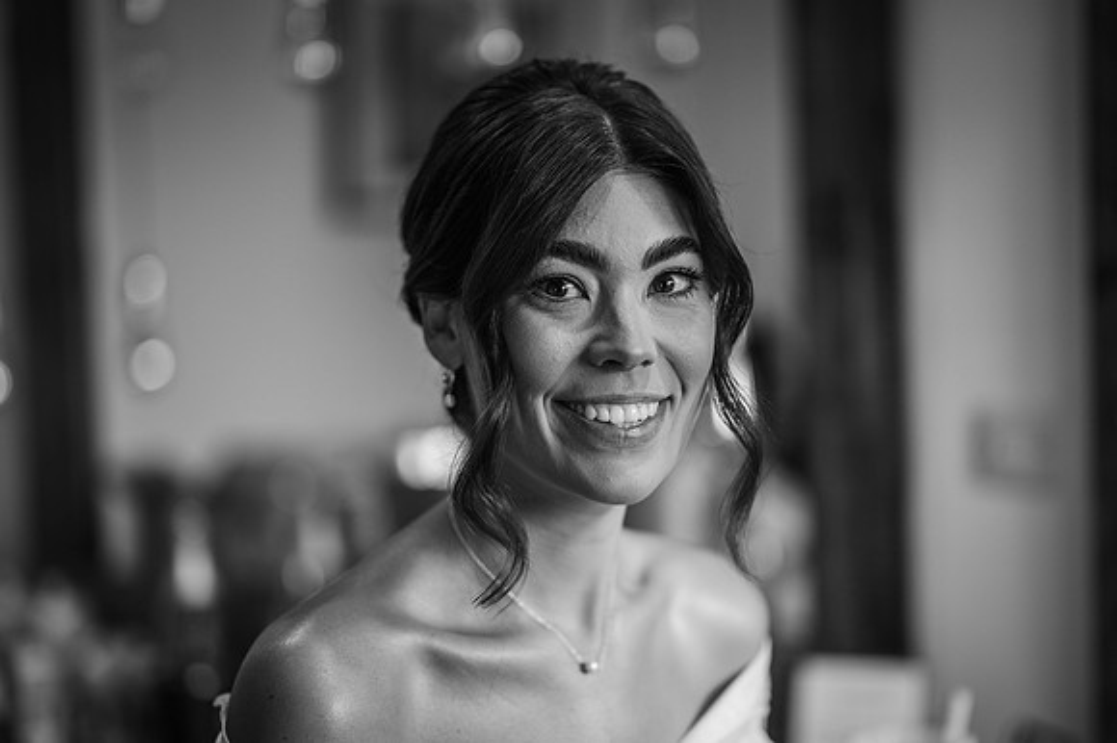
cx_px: 558
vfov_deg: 16.1
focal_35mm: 85
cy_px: 372
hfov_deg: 23.9
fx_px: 2636
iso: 140
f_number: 1.8
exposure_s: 1/200
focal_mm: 85
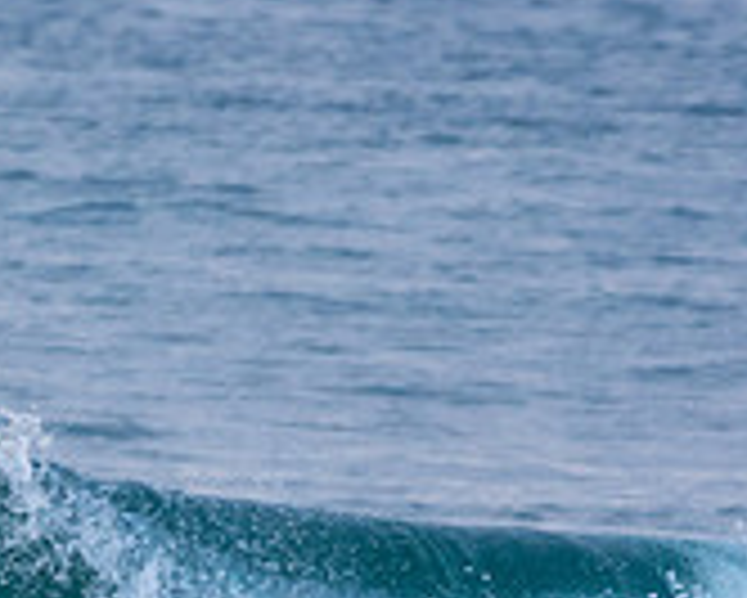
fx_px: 37075
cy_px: 587
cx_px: -306
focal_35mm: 1676
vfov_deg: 0.9
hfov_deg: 1.2
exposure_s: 1/1000
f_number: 5.6
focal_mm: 340
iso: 640
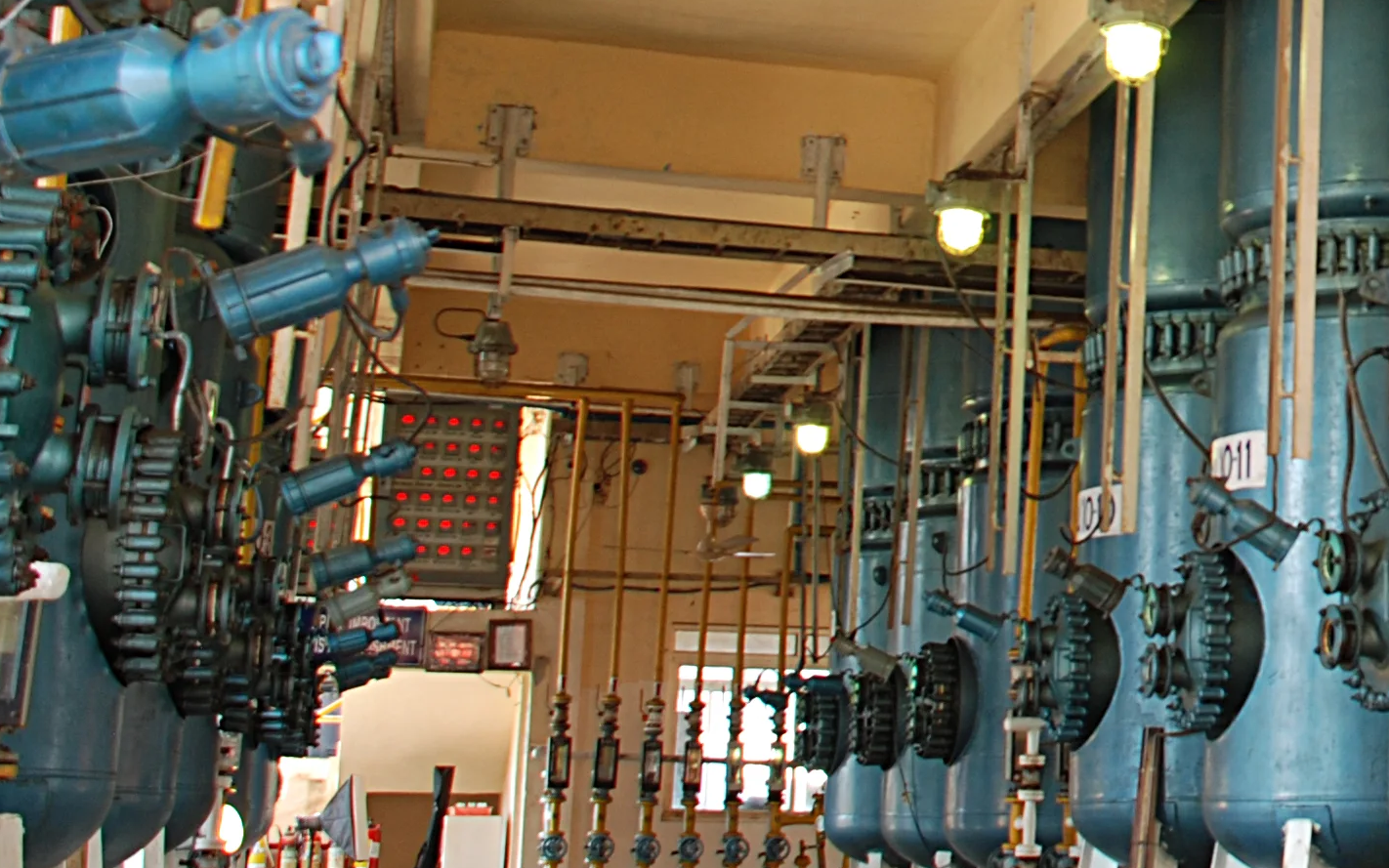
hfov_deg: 24.1
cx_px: 1802
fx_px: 2839
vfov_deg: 17.0
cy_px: -12
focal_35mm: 75
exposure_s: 1/13
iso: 100
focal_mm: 18
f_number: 4.5
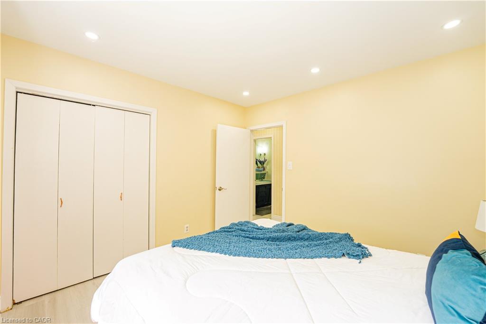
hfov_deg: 104.2
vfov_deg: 81.2
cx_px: 243
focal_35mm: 14
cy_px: 162
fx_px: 189
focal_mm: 14
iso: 1000
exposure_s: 1/20
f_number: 7.1
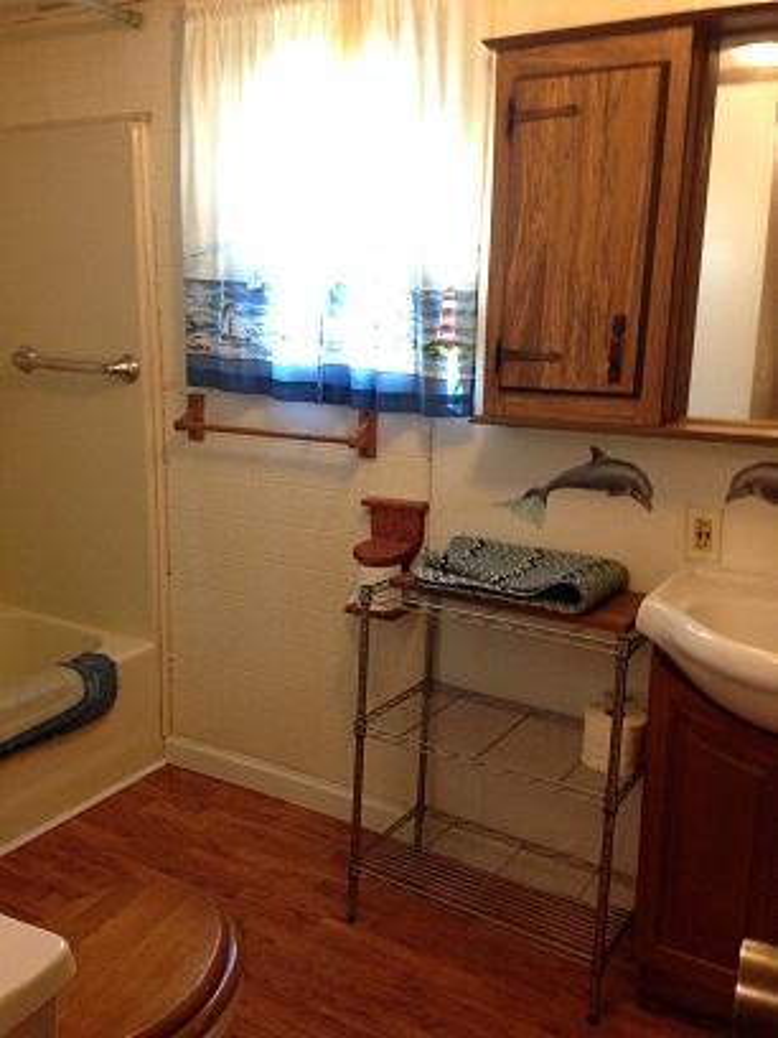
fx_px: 989
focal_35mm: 33
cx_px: 389
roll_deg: -0.9
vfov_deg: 55.4
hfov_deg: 42.9
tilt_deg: -10.2
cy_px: 519
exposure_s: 1/20
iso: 200
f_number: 2.4
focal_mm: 4.12
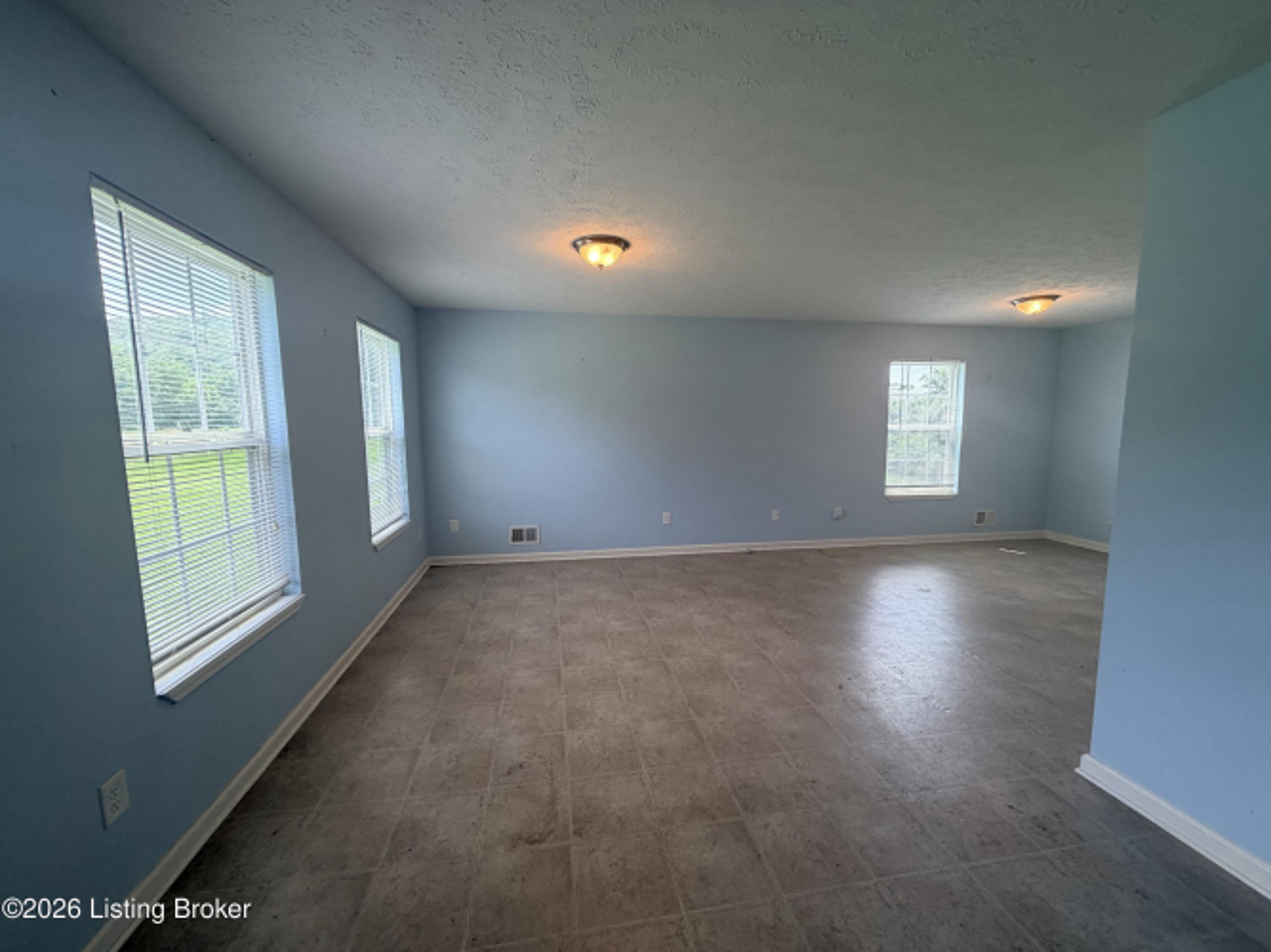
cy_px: 476
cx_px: 636
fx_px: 514
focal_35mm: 14
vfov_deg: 85.7
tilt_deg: -5.9
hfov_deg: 102.1
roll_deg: +0.2
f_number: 2.2
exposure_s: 1/120
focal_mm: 2.22
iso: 100
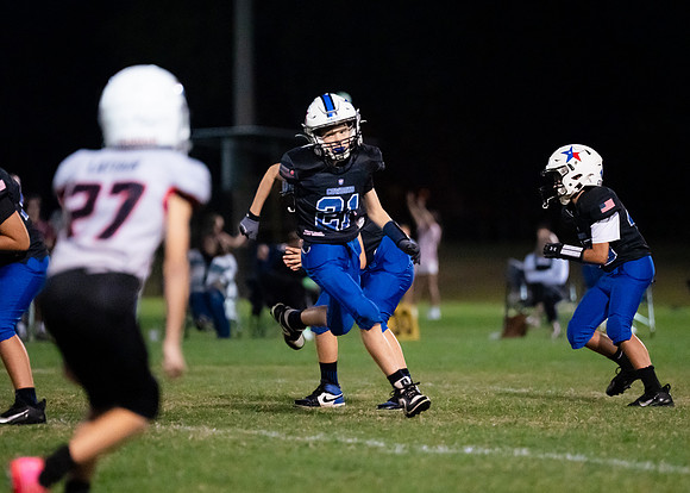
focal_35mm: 285
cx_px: 363
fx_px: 5583
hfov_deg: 7.1
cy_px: 246
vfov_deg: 5.1
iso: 8000
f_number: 2.8
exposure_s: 1/1000
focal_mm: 200
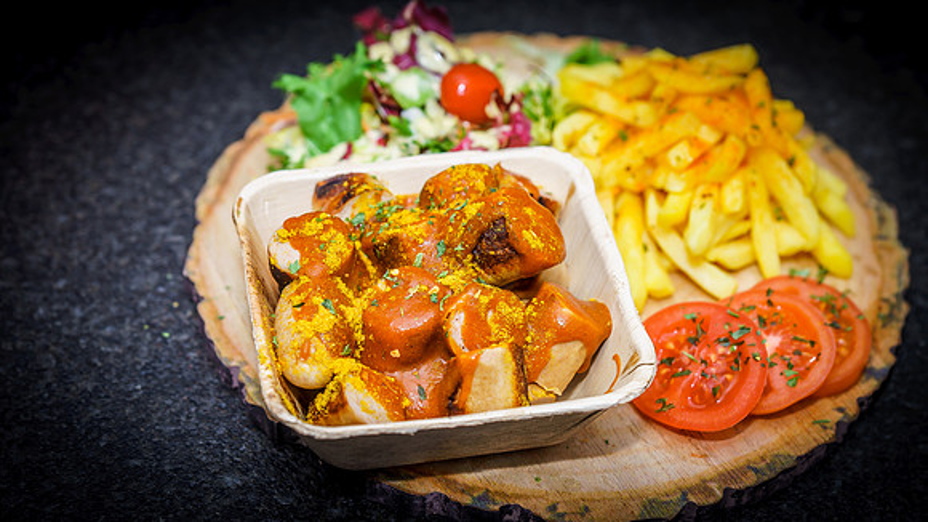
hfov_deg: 28.7
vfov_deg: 16.4
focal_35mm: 74
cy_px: 277
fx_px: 1814
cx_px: 464
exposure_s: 1/250
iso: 100
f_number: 4
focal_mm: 70
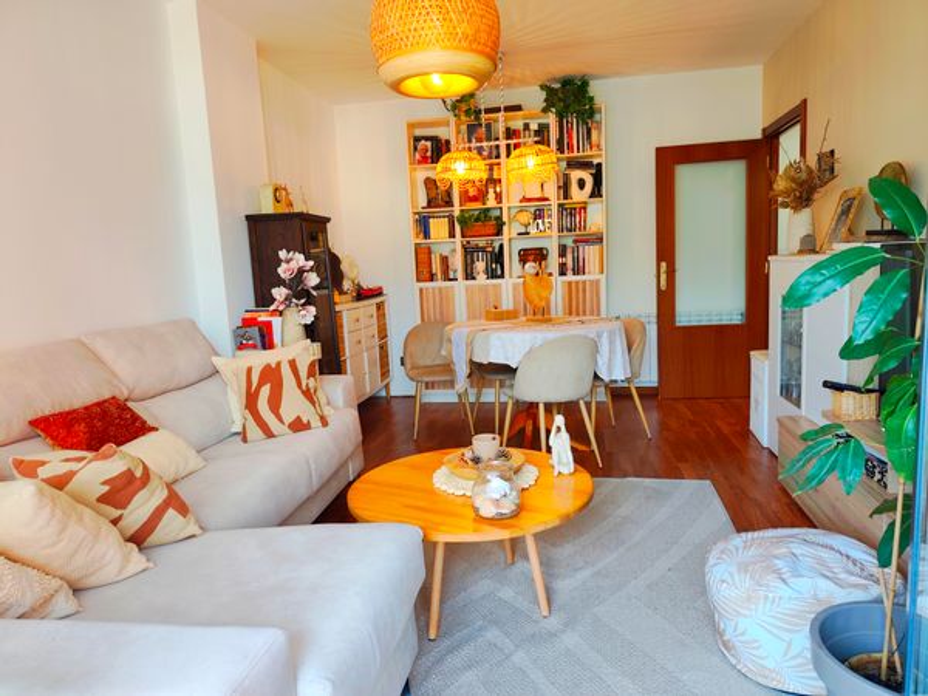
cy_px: 348
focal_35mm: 23
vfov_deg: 58.9
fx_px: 617
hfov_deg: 73.9
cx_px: 464
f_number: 1.65
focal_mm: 6.19
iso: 320
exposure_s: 1/84.1
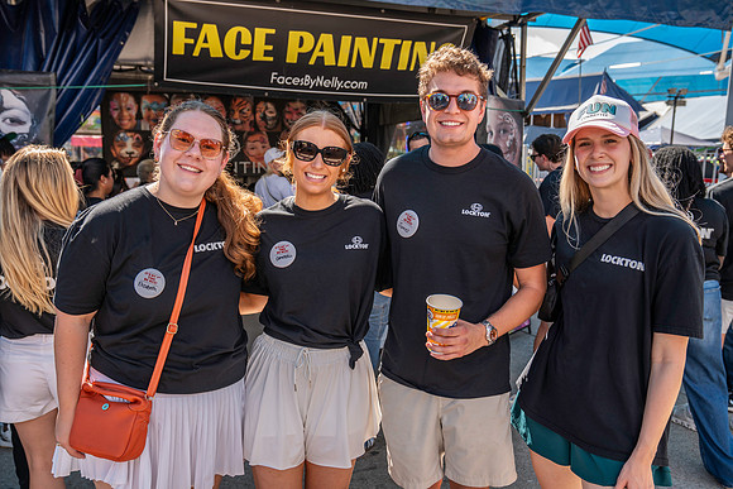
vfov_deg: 42.3
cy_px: 244
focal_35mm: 31
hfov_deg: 60.3
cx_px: 366
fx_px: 631
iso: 125
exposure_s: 1/200
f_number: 4.5
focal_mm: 31
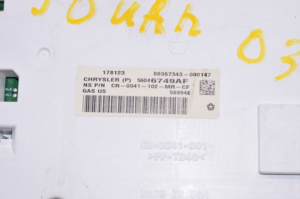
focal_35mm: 82
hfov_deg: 24.6
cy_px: 100
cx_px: 150
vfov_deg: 16.5
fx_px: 687
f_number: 8
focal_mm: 55
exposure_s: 1/160
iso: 1600
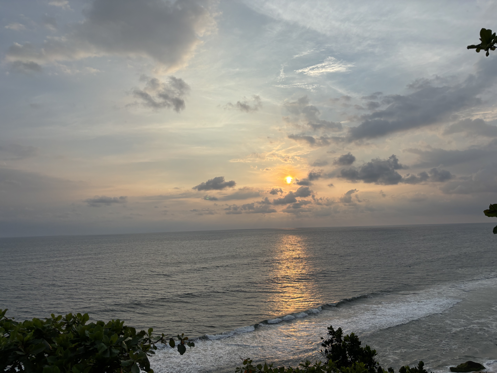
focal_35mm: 26
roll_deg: +1.7
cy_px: 186
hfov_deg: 67.3
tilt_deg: +6.3
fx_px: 373
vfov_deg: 53.1
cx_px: 248
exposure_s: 1/5076
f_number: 1.6
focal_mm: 5.96
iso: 50
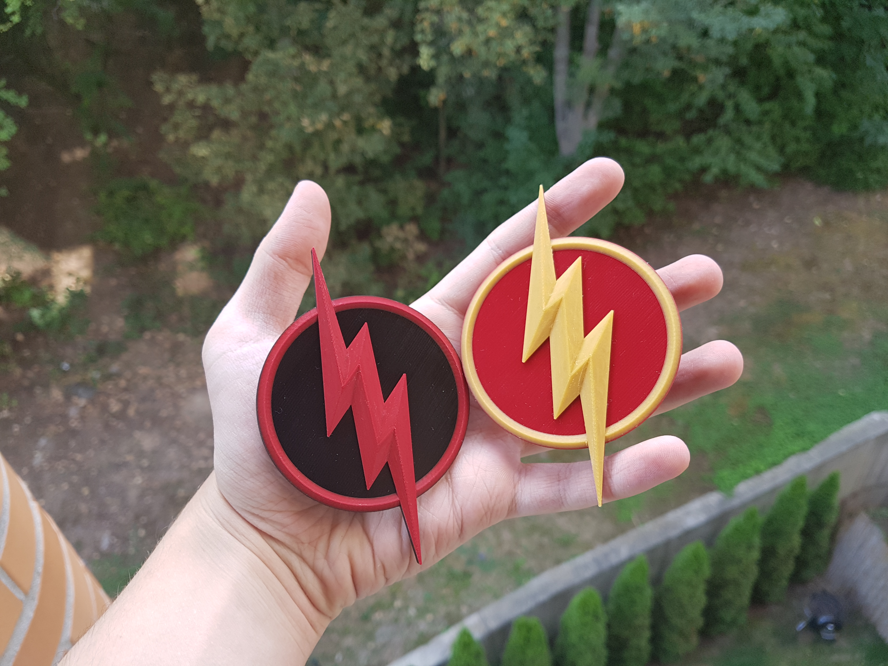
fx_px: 667
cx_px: 444
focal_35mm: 26
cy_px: 333
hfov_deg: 67.3
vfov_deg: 53.1
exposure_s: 1/116
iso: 50
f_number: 1.7
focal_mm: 4.2
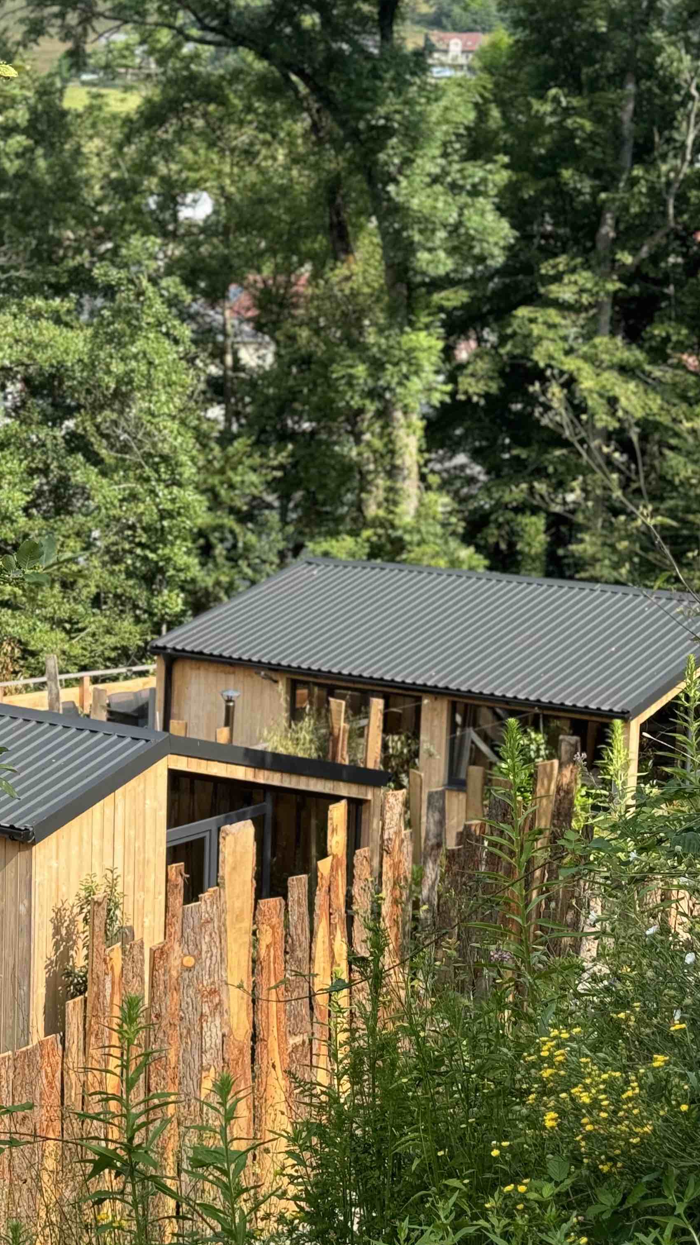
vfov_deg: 30.2
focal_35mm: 70
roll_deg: -1.5
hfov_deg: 17.1
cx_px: 131
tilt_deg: -8.6
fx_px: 2310
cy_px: 624
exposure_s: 1/1172
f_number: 1.78
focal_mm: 6.76
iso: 64
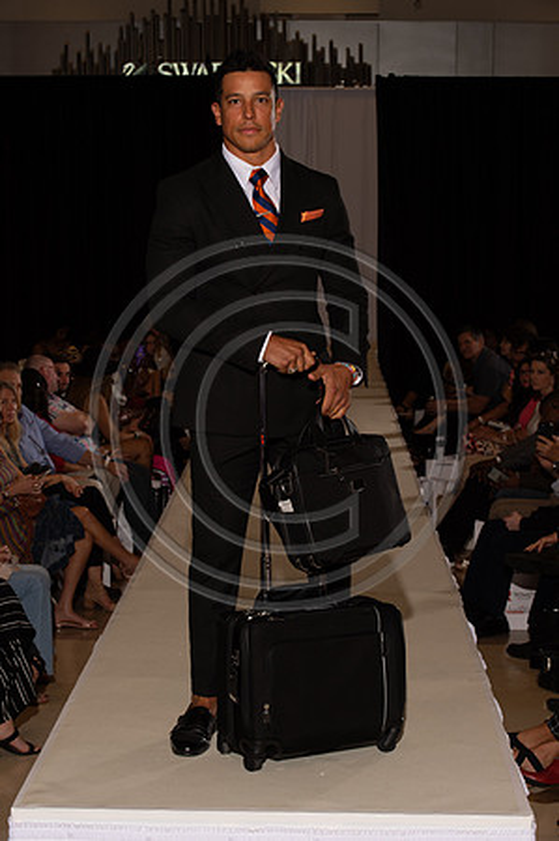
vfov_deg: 26.0
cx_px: 280
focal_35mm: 78
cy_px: 420
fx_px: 1821
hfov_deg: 17.5
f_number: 9
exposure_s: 1/250
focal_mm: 78
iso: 800
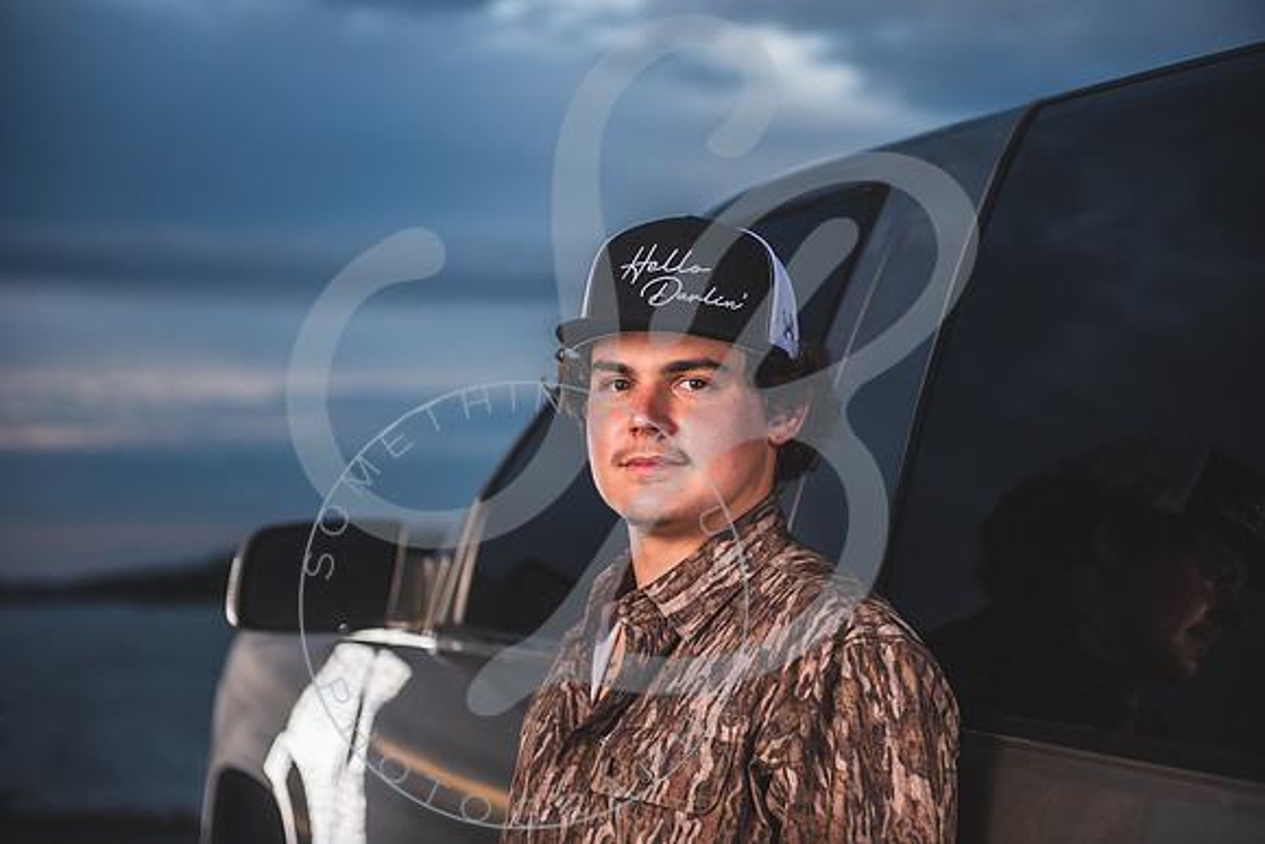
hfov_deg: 28.8
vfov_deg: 19.5
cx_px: 632
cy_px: 422
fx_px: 2460
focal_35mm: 70
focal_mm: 70
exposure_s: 1/500
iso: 100
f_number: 2.8
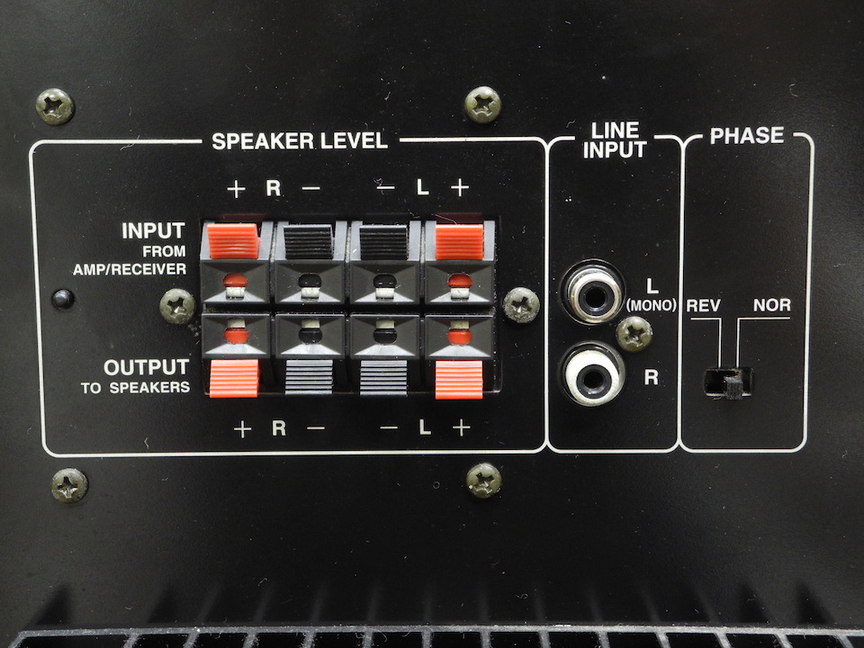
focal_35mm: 68
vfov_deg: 21.6
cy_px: 324
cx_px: 432
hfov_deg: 28.6
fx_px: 1697
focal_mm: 14.5
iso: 400
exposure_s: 1/6
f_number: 4
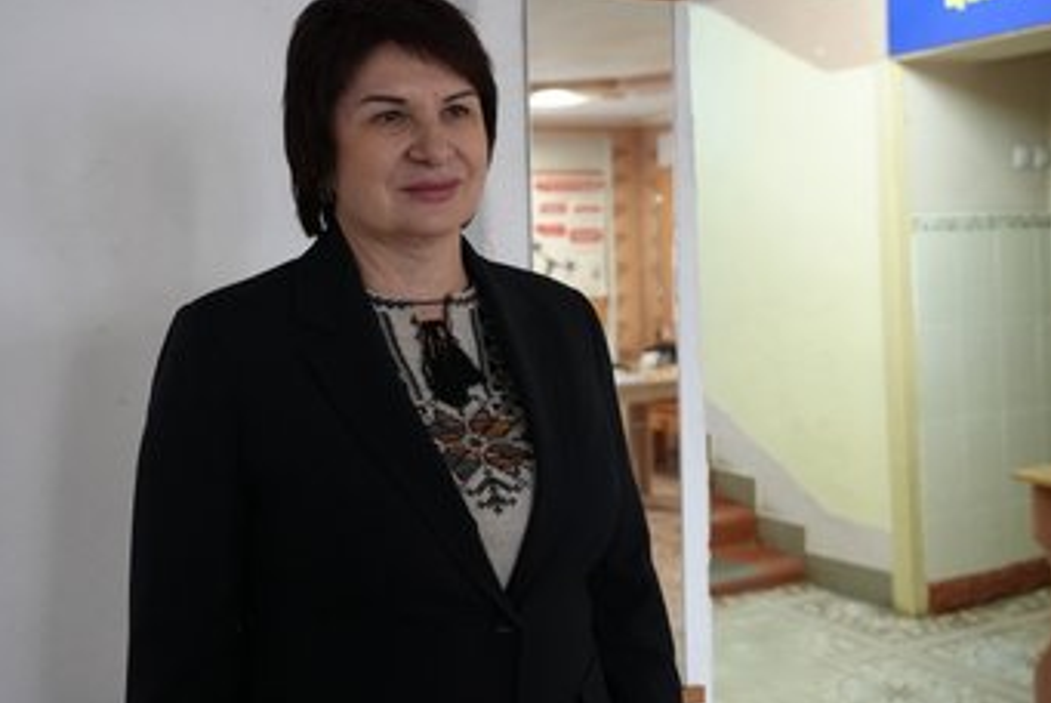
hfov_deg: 47.3
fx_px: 1198
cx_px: 484
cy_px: 304
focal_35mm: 41
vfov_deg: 32.6
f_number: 4
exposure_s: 1/160
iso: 12800
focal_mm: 35
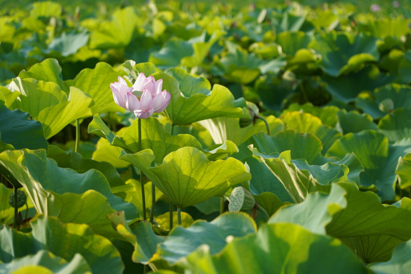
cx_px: 206
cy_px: 137
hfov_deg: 19.5
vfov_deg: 13.0
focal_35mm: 105
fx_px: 1199
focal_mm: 105
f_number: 4
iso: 100
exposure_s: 1/320
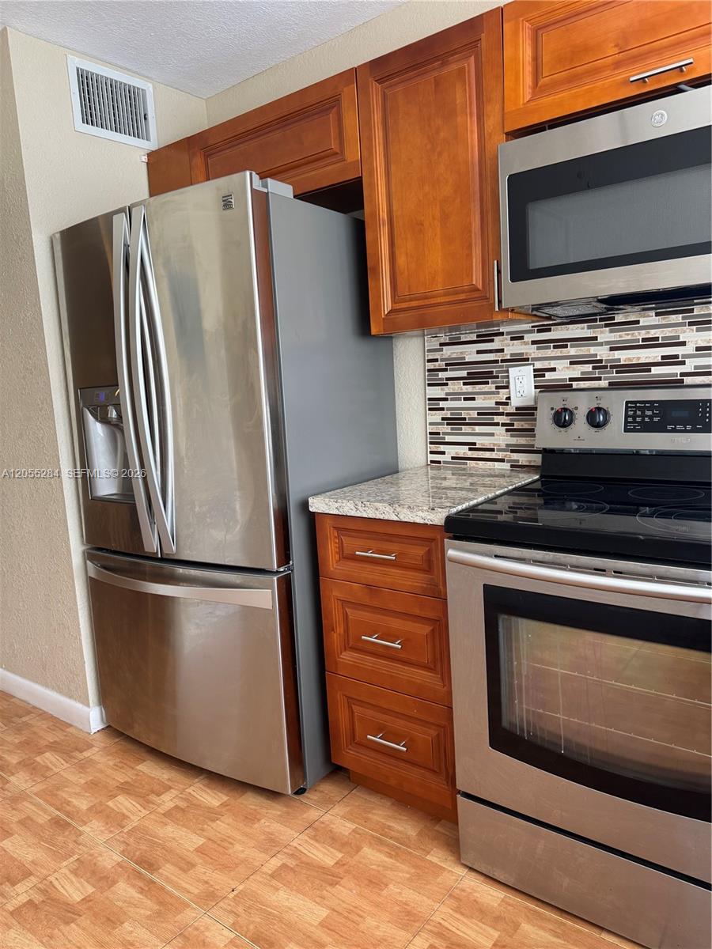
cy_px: 474
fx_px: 658
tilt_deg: -8.4
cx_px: 356
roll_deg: +3.8
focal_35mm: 24
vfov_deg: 71.6
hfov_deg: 56.8
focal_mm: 6.76
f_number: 1.78
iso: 160
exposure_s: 1/121
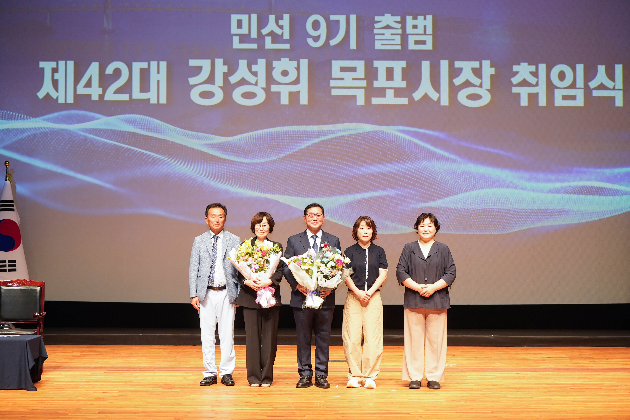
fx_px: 1225
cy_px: 210
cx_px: 315
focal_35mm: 70
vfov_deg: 19.5
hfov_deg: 28.8
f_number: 4
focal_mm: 70
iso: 1600
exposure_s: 1/160
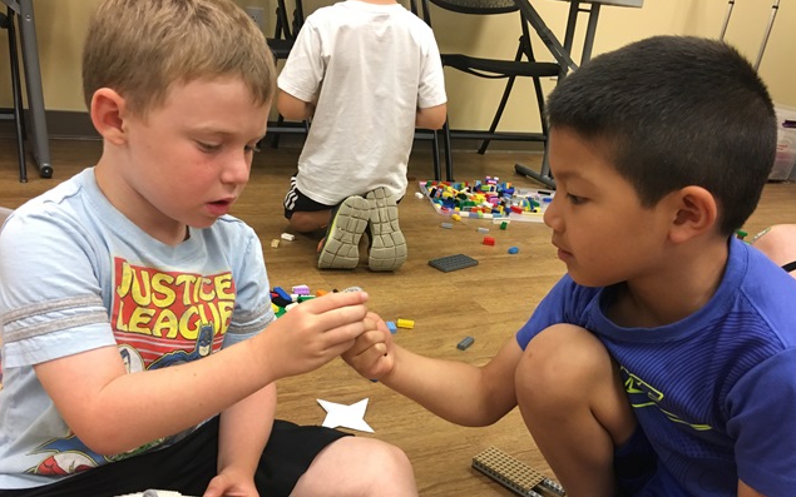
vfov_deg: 40.5
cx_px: 397
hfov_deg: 61.2
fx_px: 673
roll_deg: -8.3
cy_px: 294
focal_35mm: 31
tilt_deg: -21.7
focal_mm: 4.15
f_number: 2.2
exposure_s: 1/30
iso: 125
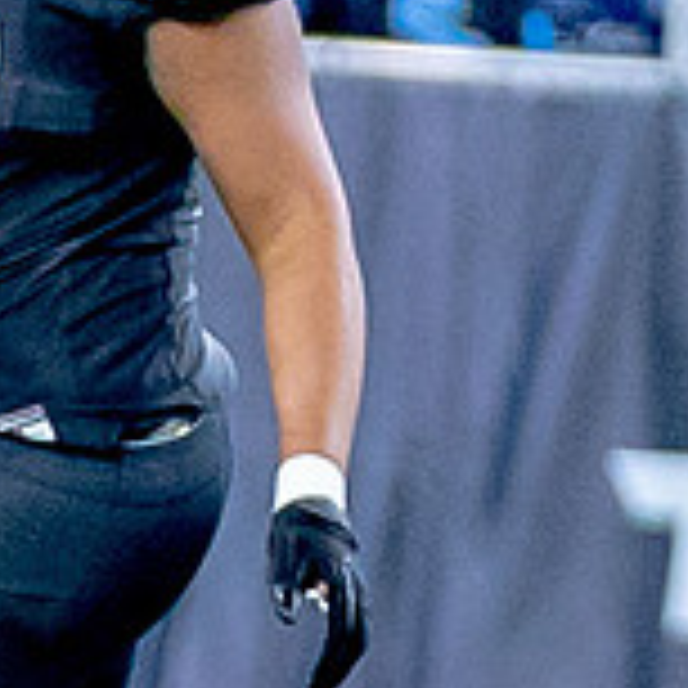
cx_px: -768
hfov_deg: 1.0
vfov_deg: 1.0
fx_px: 37889
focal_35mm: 1685
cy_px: 282
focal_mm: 158
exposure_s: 1/1500
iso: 2000
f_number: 2.8
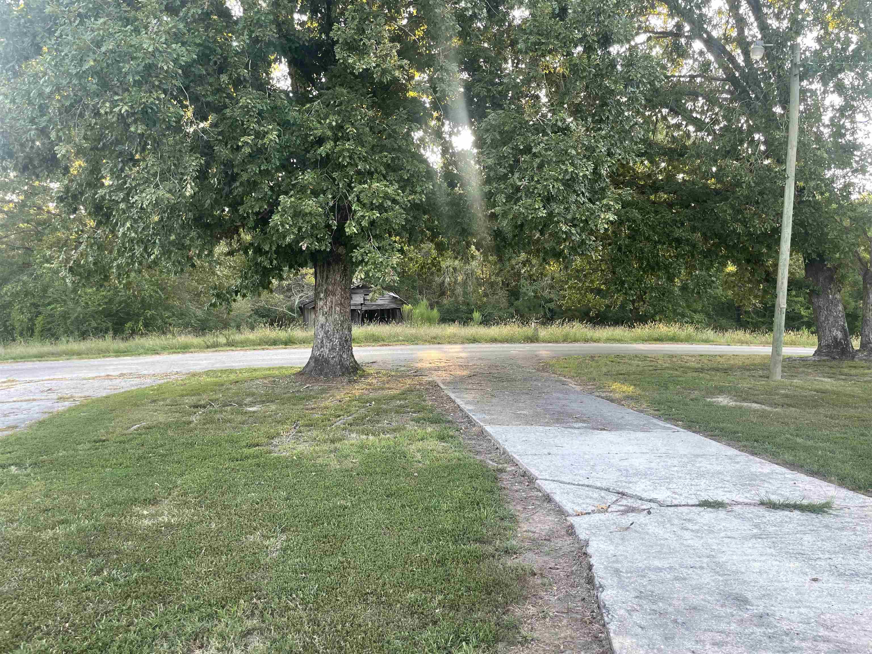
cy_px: 327
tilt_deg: -2.1
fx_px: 655
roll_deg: +0.0
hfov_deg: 67.3
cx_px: 436
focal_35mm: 26
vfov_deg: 53.1
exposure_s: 1/121
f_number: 1.6
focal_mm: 4.2
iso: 50
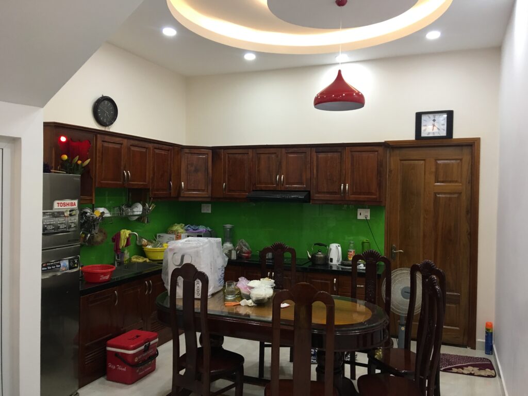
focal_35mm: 29
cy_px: 198
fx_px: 442
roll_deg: -0.1
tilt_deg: +0.6
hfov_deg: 61.7
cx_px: 264
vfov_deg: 48.2
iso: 64
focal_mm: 4.15
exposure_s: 1/17
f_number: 2.2
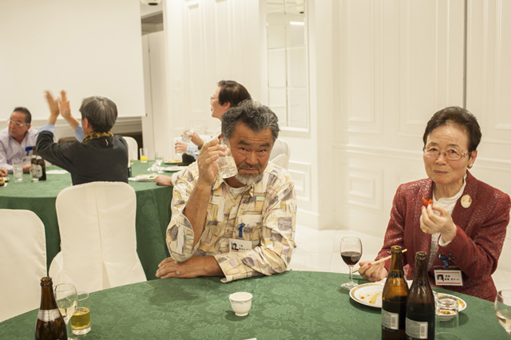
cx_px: 256
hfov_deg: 54.5
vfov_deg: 37.8
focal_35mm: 35
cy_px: 170
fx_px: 497
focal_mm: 35
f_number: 5.6
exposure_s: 1/100
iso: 450
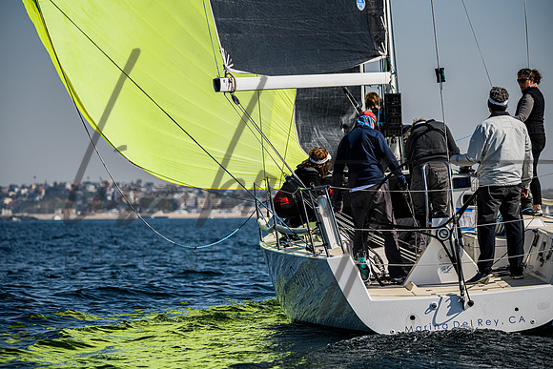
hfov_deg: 12.4
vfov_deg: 8.3
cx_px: 270
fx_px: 2554
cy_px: 185
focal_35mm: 166
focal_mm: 160
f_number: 4.8
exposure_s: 1/6400
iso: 400
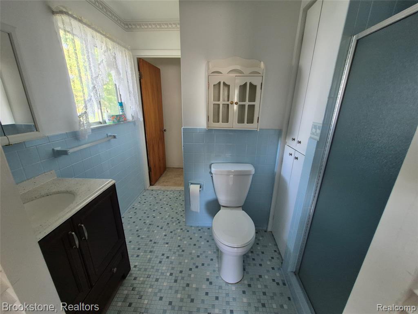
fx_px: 157
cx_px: 209
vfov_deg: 89.9
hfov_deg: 106.2
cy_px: 157
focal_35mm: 13
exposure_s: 1/60
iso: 320
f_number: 2.2
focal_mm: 1.74
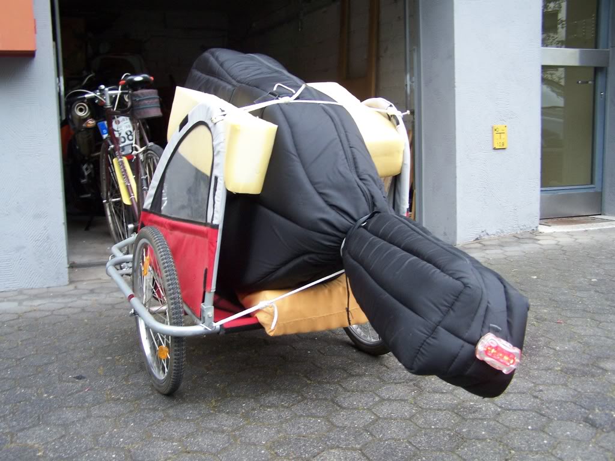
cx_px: 308
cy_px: 230
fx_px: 675
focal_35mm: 38
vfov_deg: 37.7
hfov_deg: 49.0
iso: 140
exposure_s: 1/30
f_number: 2.8
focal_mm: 6.3
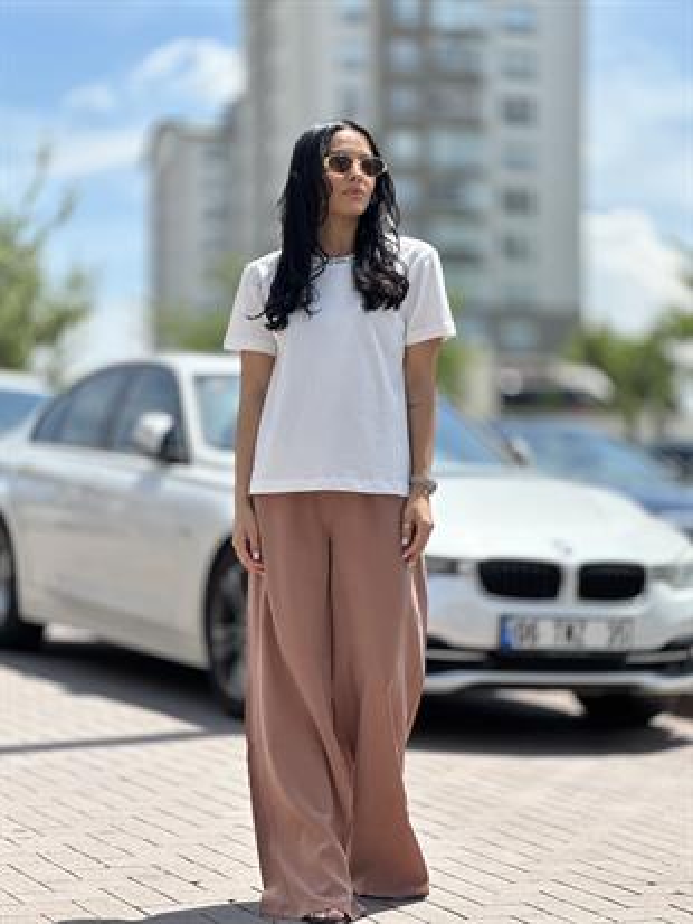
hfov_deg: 19.1
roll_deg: -0.9
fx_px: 2054
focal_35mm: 77
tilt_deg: +4.7
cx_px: 346
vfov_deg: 25.3
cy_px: 462
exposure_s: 1/558
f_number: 2.8
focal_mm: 9
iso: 32
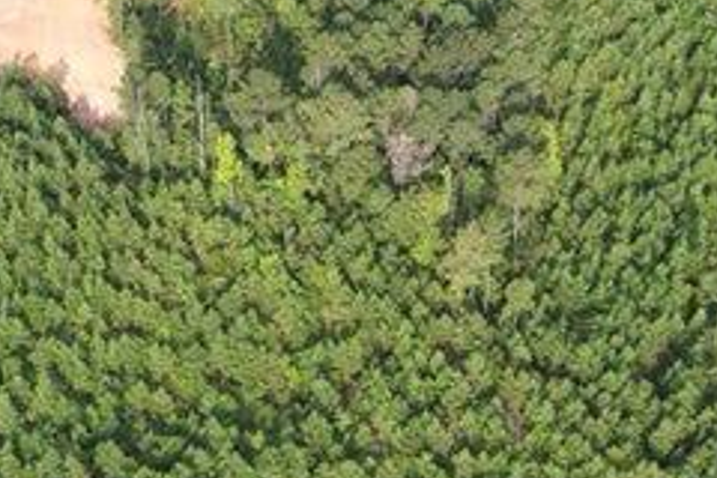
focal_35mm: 88
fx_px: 1753
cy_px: -48
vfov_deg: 15.1
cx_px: 323
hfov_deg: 23.1
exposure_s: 1/800
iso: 100
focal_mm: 8.38
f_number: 2.8
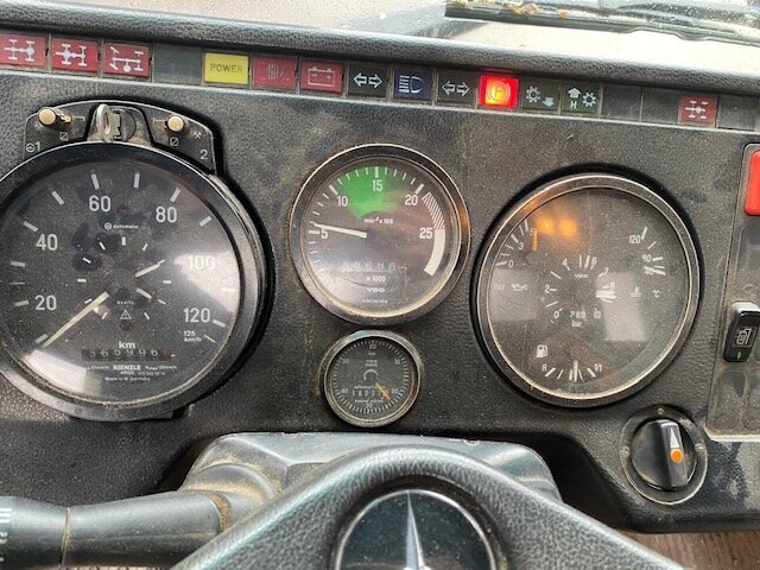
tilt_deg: -44.7
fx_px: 571
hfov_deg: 67.3
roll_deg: -14.0
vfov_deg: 53.1
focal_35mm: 26
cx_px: 380
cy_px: 285
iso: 200
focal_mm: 4.25
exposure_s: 1/60
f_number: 1.8
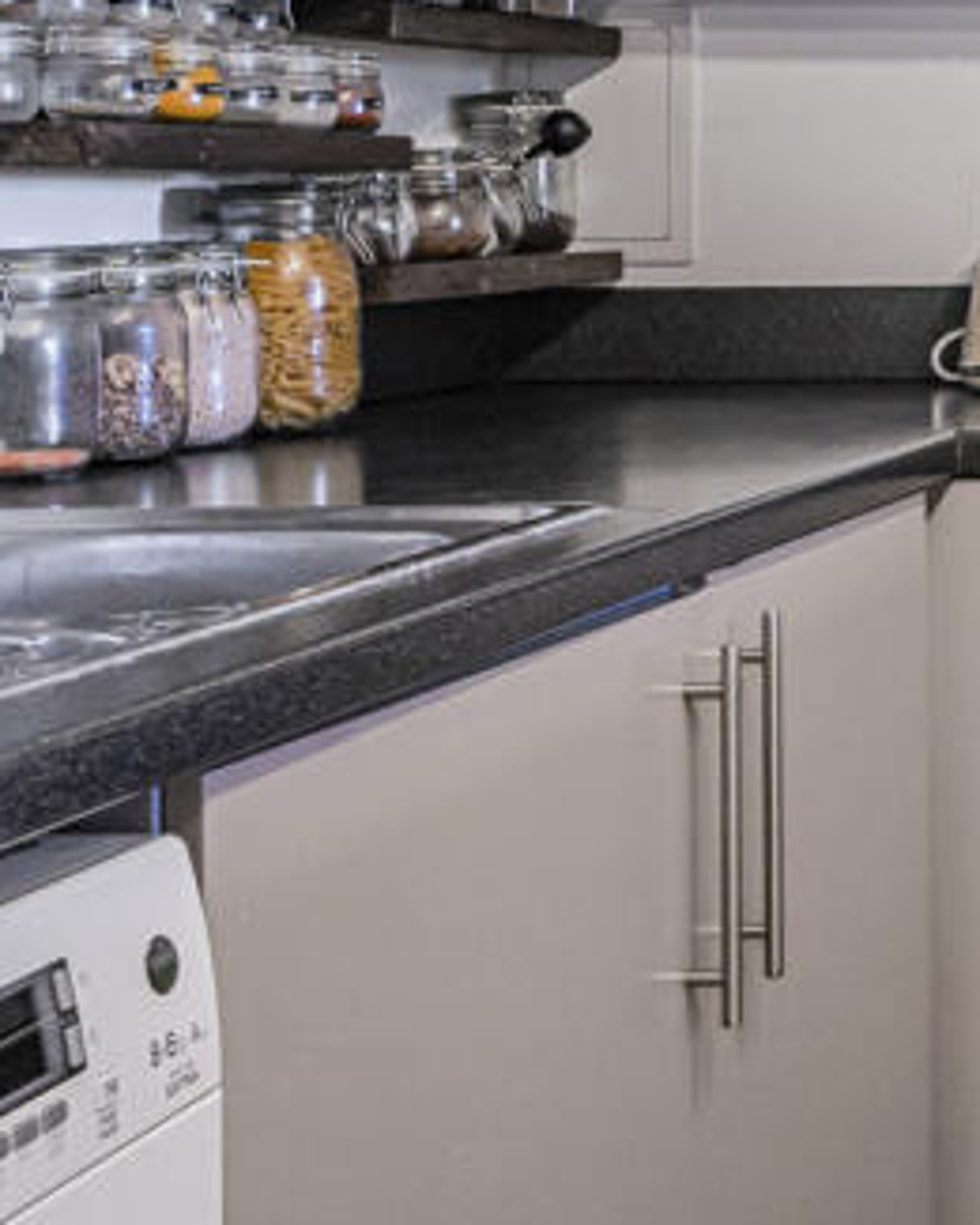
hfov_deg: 17.2
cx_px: 1798
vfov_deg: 25.9
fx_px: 2596
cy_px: 192
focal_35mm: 72
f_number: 7.1
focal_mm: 24.2
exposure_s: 1/13
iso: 500
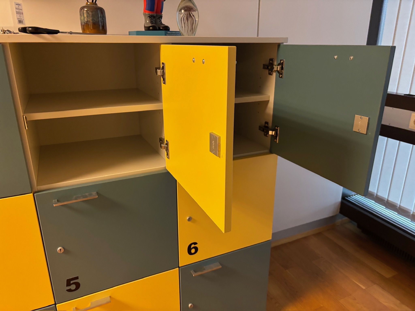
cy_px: 156
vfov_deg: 53.1
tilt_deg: -18.0
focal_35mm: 26
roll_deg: -0.3
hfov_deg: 67.3
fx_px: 312
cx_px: 208
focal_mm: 5.96
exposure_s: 1/33
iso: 400
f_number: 1.6
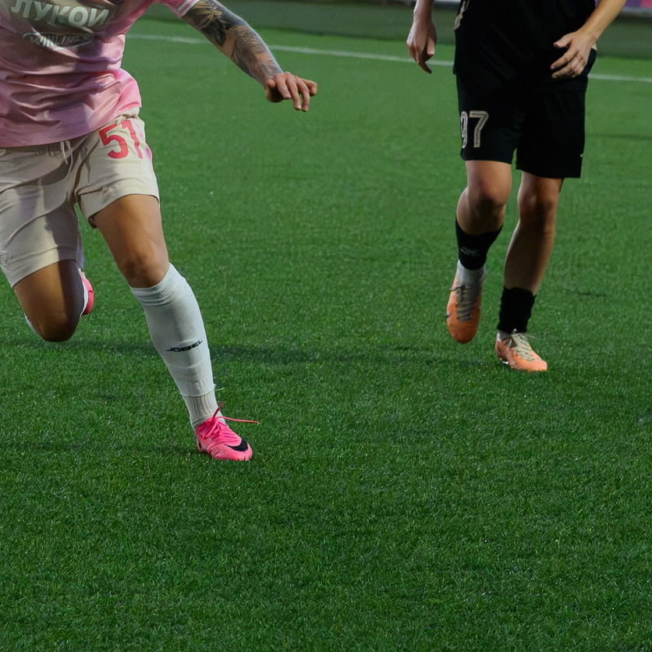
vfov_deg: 6.2
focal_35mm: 282
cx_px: 104
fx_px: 6009
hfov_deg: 6.2
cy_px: 183
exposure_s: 1/1600
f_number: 5.6
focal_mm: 82
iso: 4000
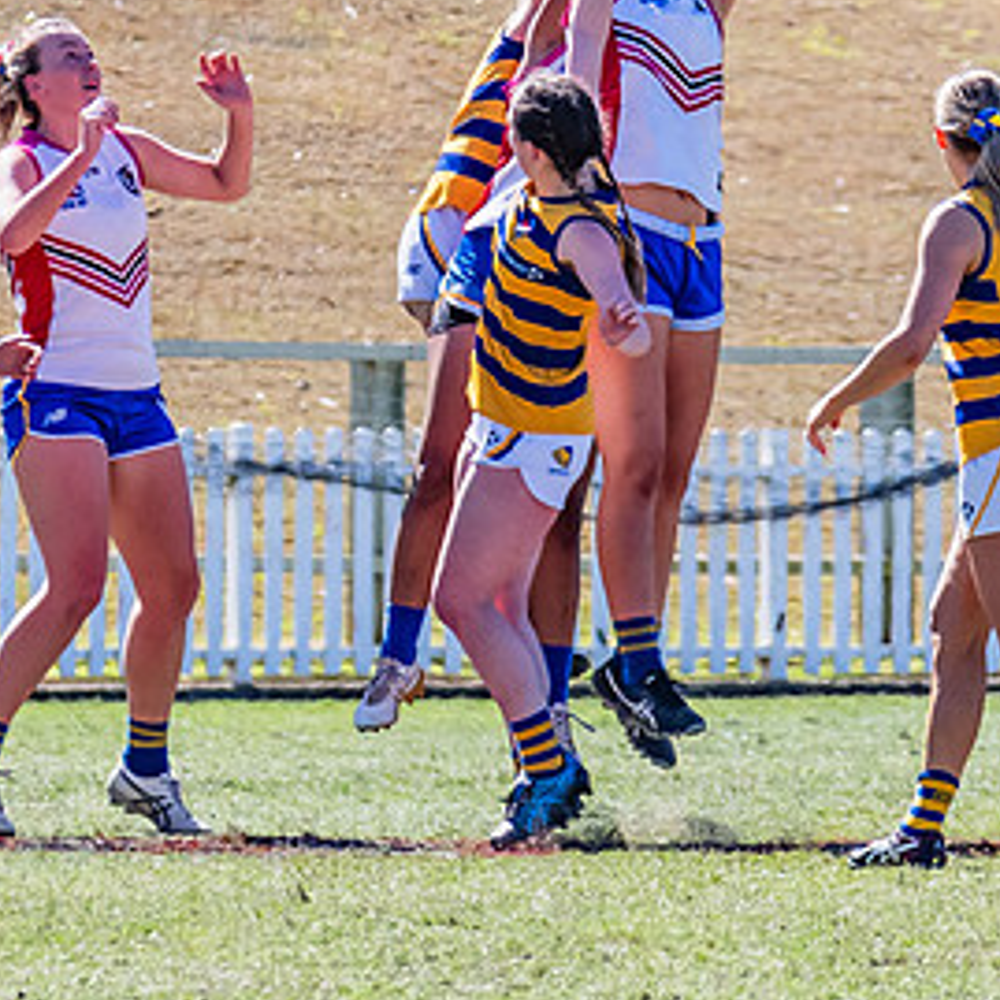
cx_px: 523
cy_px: 171
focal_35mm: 991
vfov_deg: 1.8
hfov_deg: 1.8
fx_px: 32389
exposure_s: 1/1600
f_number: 7.1
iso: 800
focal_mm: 240
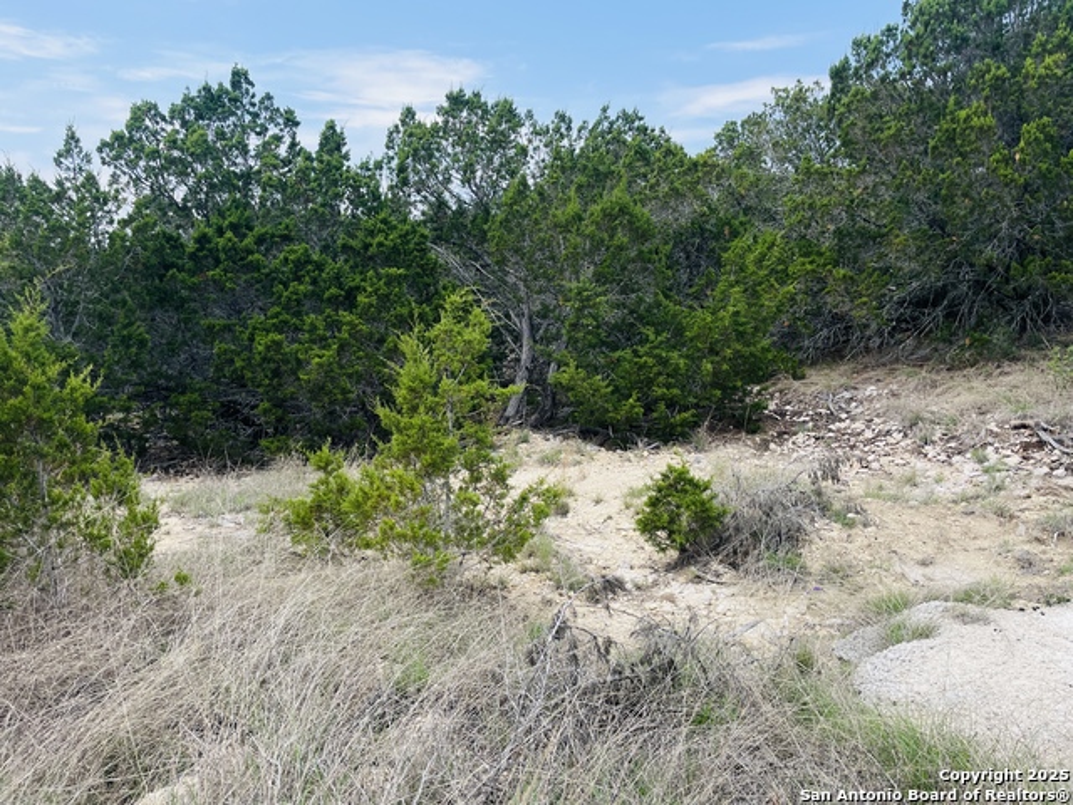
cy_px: 402
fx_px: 806
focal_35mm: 26
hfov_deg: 67.3
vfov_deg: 53.1
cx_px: 536
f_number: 1.6
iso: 32
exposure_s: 1/2398
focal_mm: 4.2
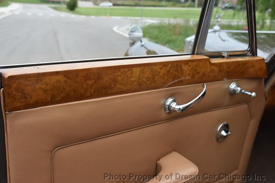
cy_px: 92
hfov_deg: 40.4
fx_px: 374
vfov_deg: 27.5
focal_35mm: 49
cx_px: 139
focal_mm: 32
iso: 800
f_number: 8
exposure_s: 1/500
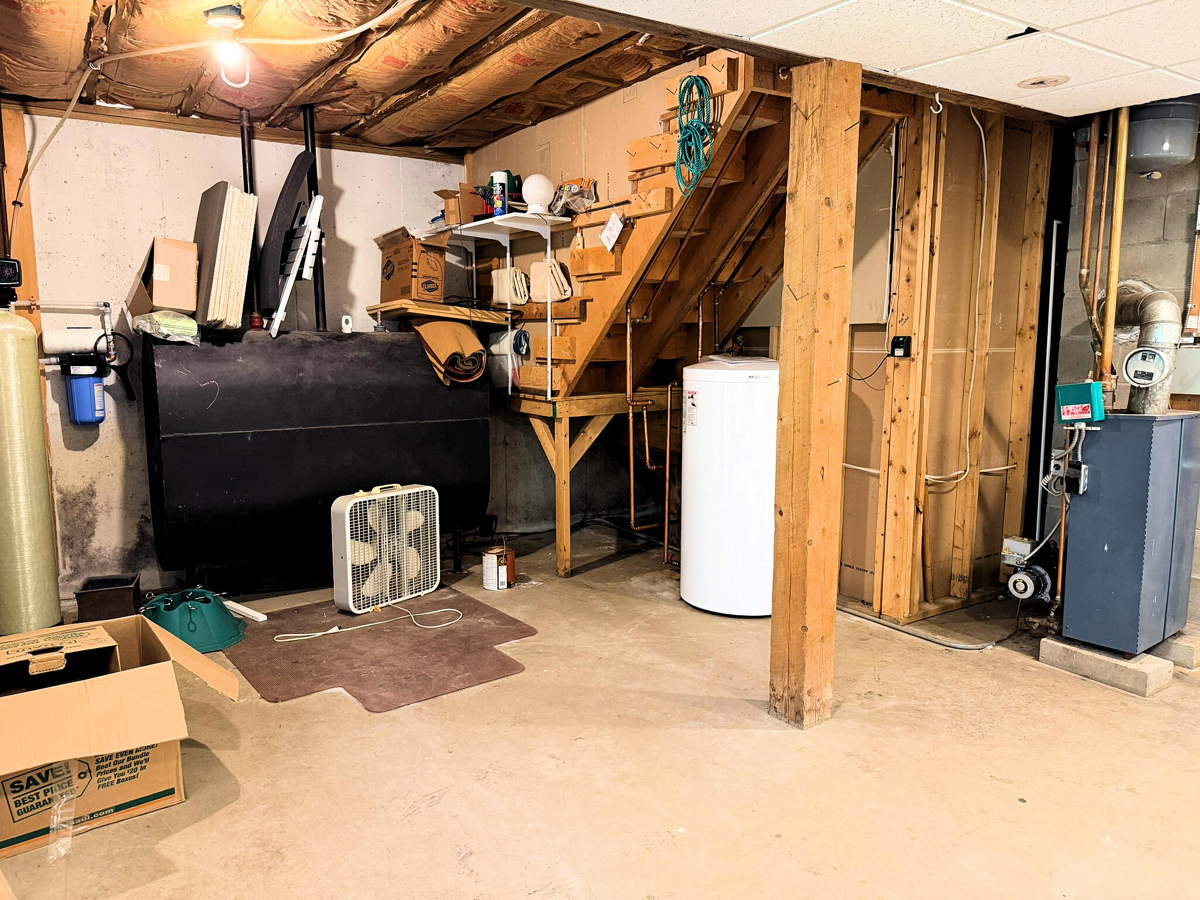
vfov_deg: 56.8
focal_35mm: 24
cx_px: 600
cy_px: 450
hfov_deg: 71.6
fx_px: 832
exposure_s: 1/60
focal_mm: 6.76
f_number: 1.78
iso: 320
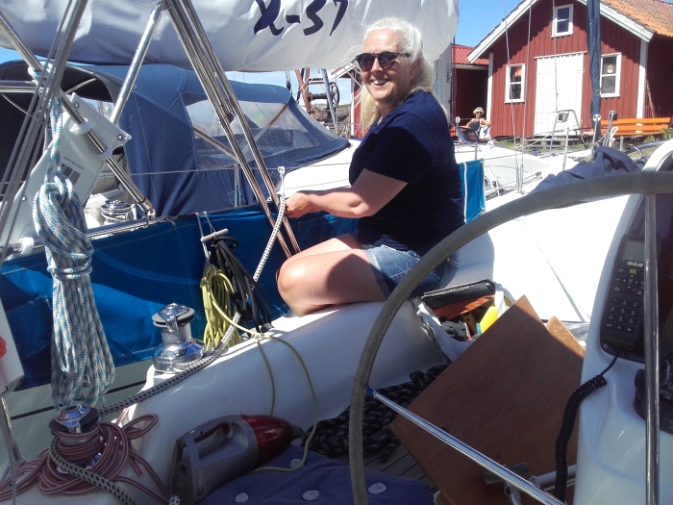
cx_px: 336
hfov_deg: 58.4
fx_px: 603
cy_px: 252
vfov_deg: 45.4
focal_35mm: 31
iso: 50
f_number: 2.2
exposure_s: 1/964
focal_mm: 3.31
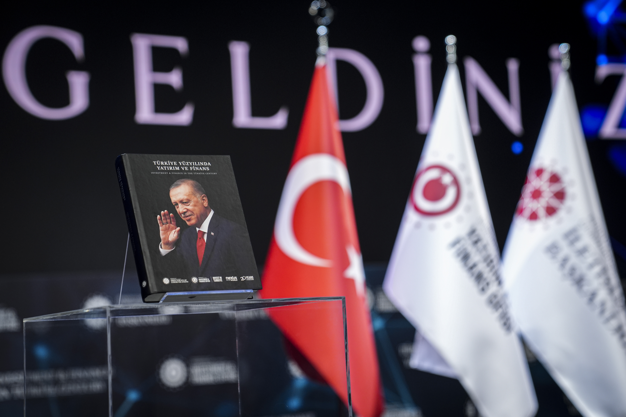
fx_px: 1217
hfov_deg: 28.8
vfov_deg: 19.5
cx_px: 313
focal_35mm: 70
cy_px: 208
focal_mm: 70
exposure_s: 1/250
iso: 1250
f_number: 2.8
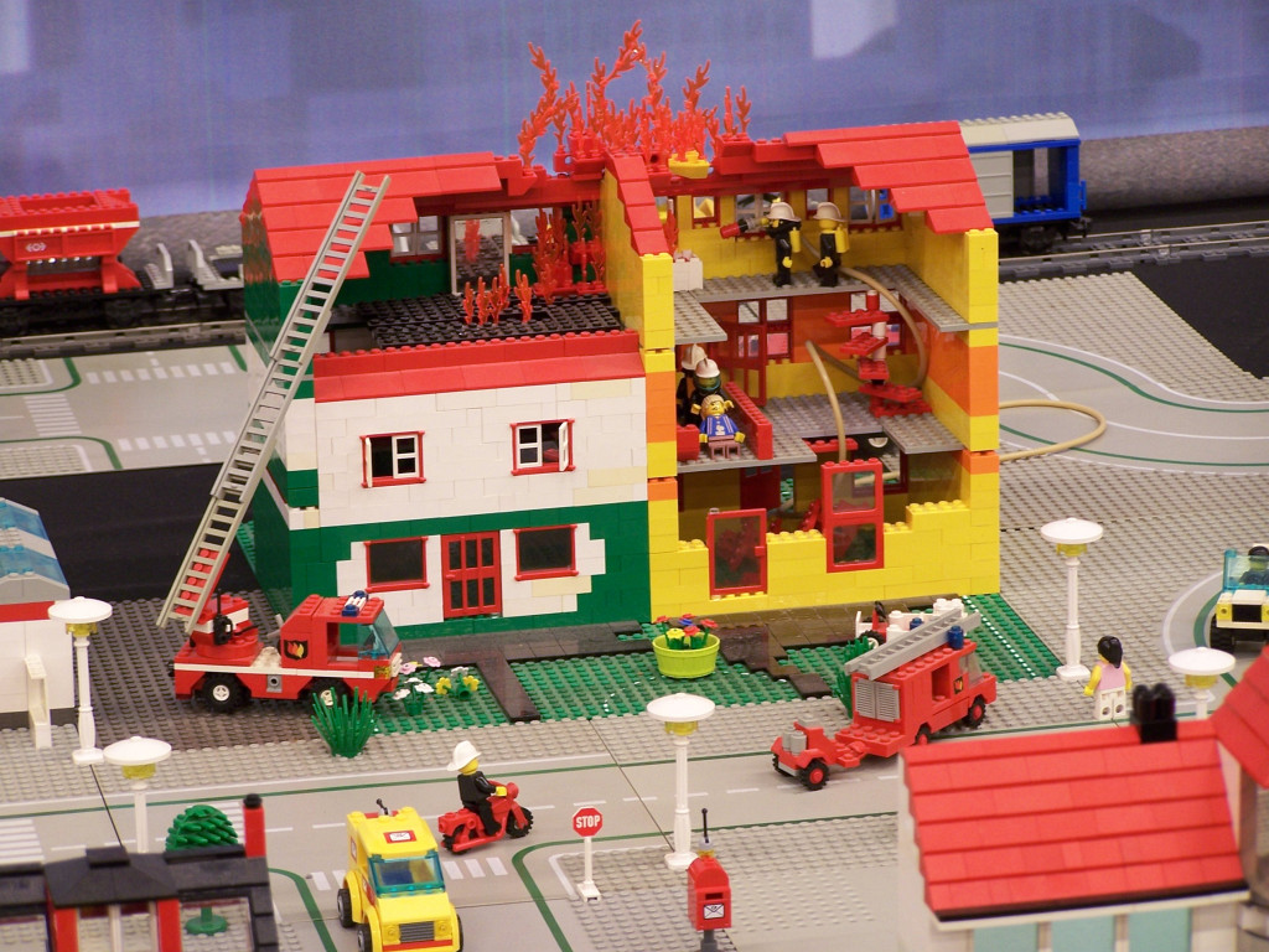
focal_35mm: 159
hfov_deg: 12.4
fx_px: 5829
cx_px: 634
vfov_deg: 9.3
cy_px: 476
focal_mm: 26.4
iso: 80
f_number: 3.2
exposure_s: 1/3
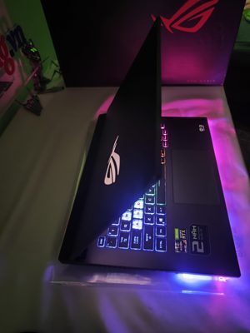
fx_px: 221
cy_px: 166
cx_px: 125
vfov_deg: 73.9
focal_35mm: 23
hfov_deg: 58.9
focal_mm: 7.79
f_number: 1.9
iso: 4000
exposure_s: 1/10
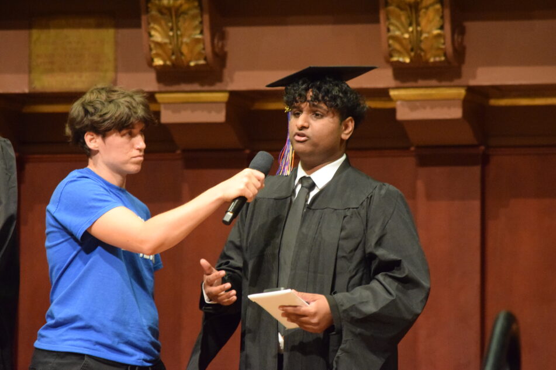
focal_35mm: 300
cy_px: 185
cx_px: 278
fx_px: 4633
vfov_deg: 4.6
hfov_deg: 6.9
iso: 6400
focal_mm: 200
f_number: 5.6
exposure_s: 1/125
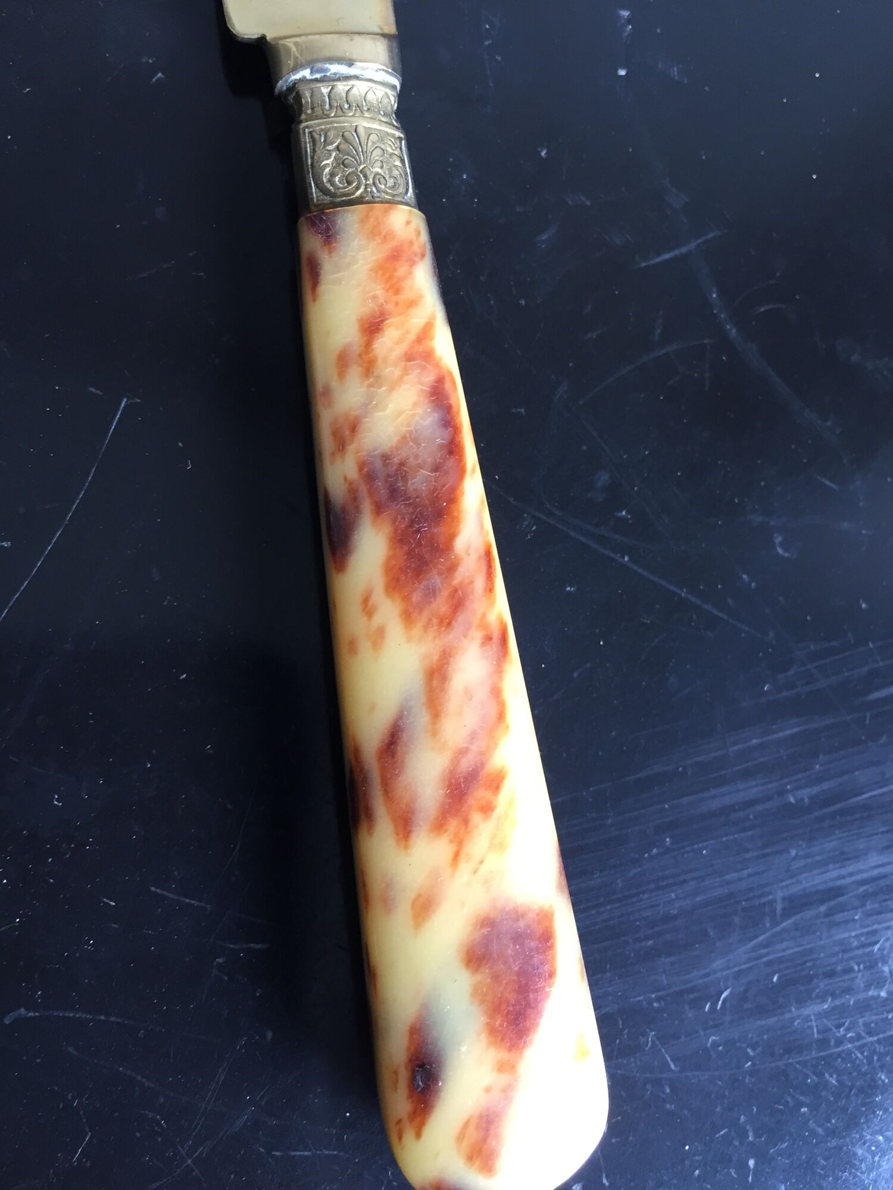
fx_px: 997
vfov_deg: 61.7
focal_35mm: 29
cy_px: 595
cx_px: 446
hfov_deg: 48.2
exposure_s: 1/30
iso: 80
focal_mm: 4.15
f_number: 2.2
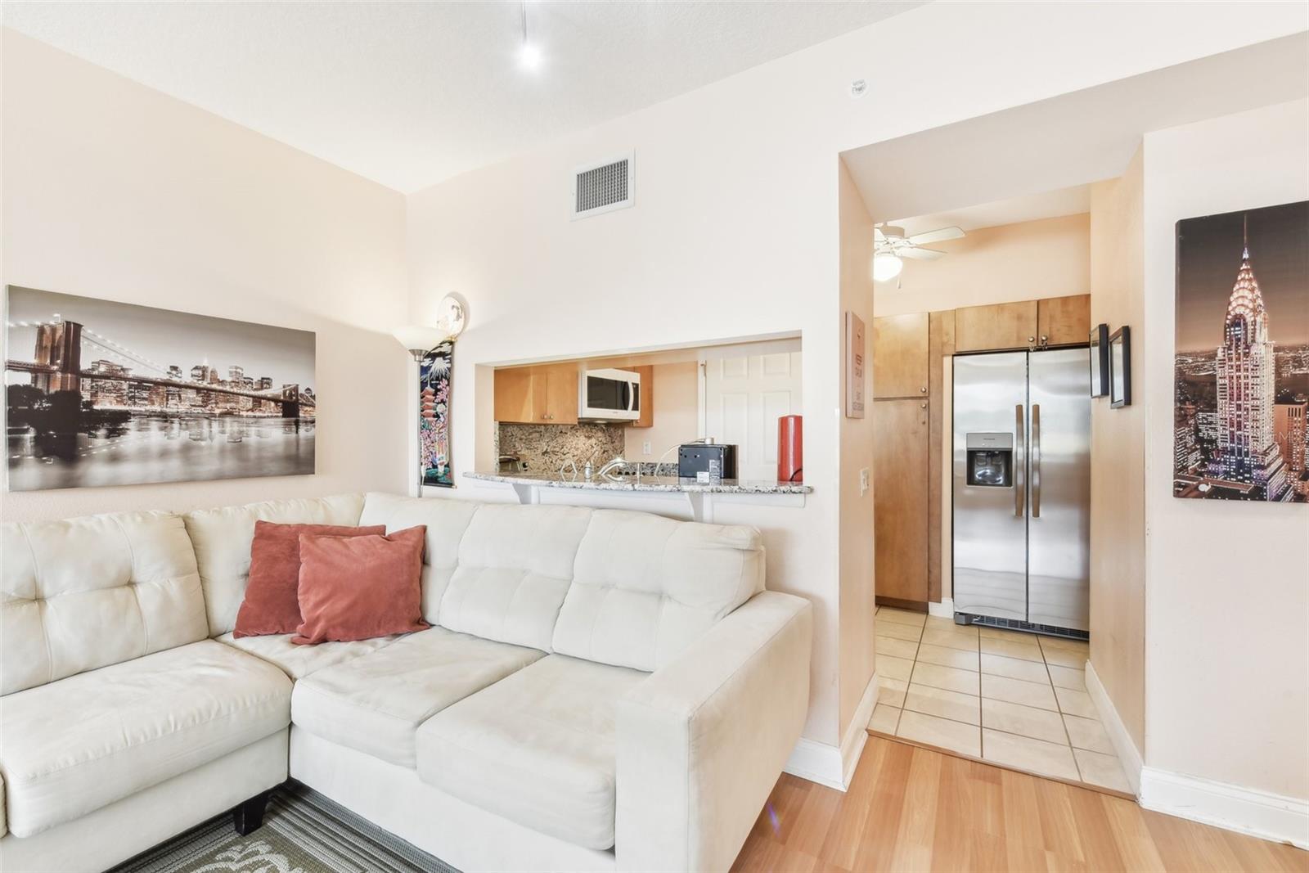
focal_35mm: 15
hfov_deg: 100.4
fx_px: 545
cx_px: 654
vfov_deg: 77.3
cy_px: 436
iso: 400
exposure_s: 1/13
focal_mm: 15
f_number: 10
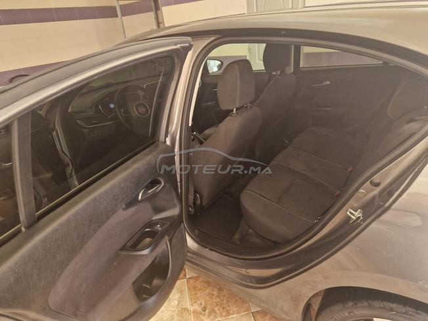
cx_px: 214
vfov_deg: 58.9
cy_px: 160
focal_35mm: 23
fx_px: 284
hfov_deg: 73.9
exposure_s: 1/180
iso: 200
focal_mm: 5.4
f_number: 1.8
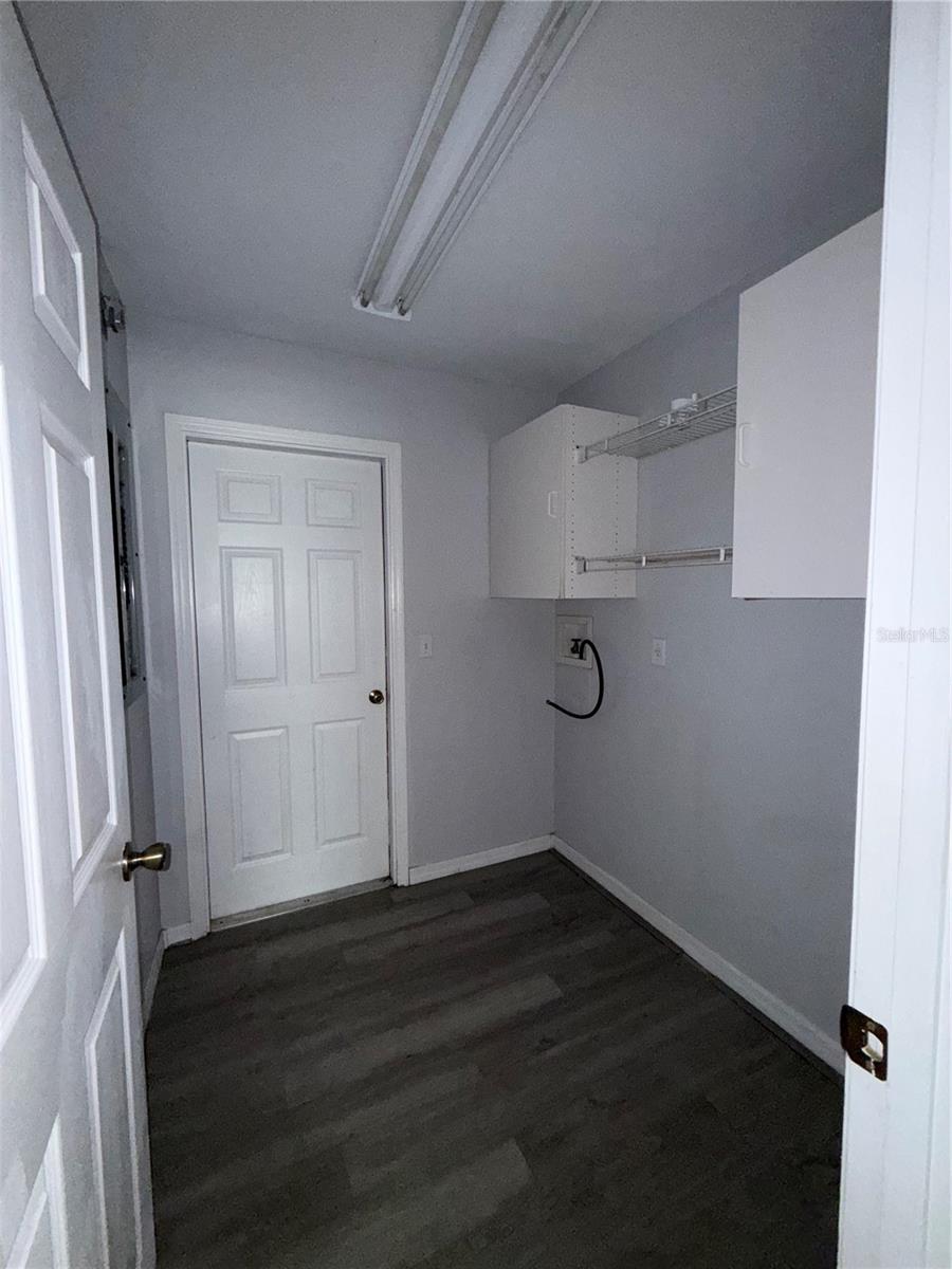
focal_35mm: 14
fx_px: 513
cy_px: 634
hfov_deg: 85.7
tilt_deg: -3.7
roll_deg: -0.3
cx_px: 476
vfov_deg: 102.1
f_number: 2.2
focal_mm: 2.22
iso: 250
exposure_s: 1/60
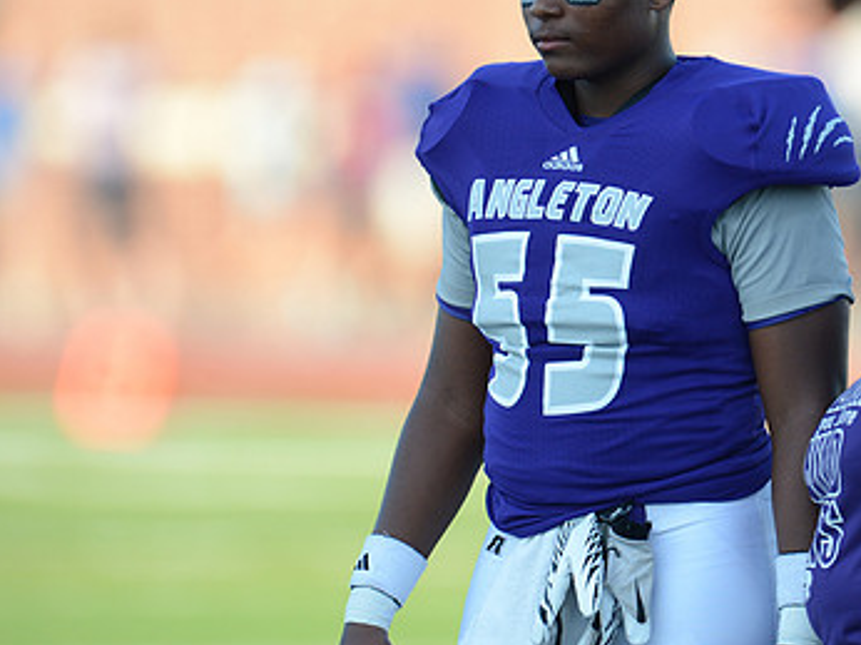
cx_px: 674
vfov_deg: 1.7
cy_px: 271
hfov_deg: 2.2
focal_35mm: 887
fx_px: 22047
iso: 800
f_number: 4
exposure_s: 1/1600
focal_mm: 550
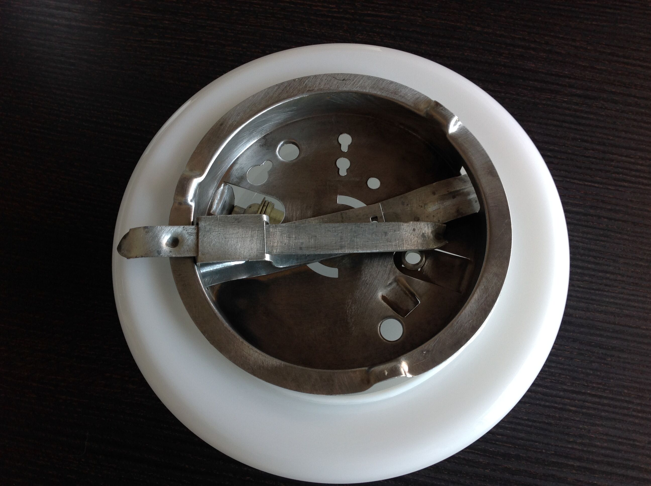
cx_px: 326
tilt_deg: -75.0
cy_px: 243
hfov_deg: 52.7
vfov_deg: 40.6
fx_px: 657
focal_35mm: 35
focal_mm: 4.28
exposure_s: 1/30
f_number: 2.4
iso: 50
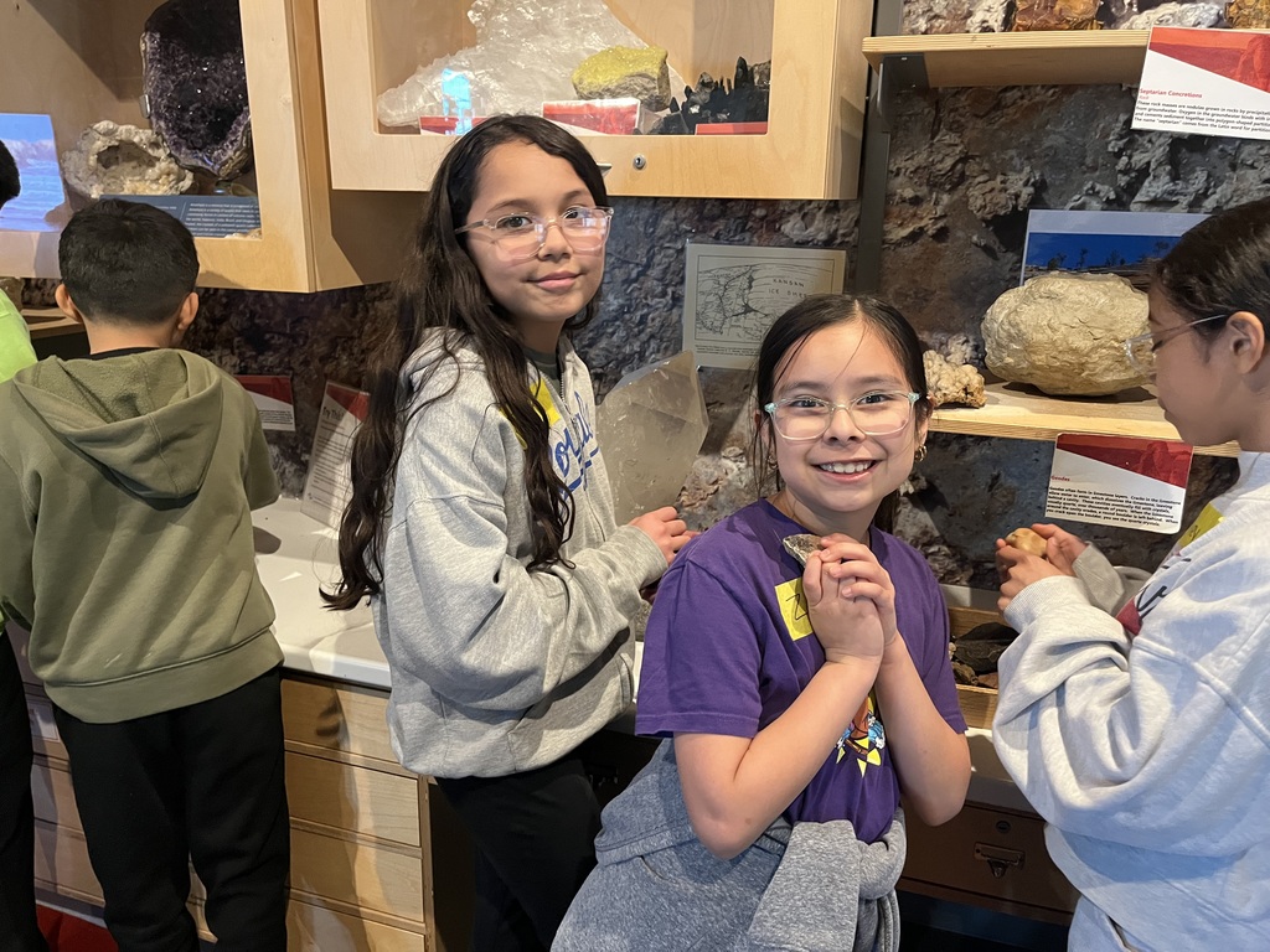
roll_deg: -1.5
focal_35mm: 26
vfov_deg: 53.1
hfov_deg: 67.3
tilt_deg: -16.1
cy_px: 476
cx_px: 635
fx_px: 954
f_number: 1.6
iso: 500
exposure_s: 1/60
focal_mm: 5.1
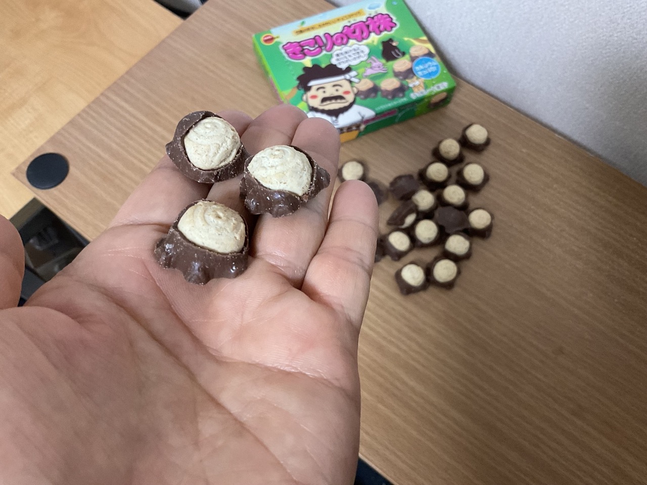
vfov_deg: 48.2
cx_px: 324
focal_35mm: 29
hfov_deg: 61.7
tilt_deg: -66.0
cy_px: 242
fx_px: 542
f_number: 1.8
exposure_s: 1/60
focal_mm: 3
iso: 200
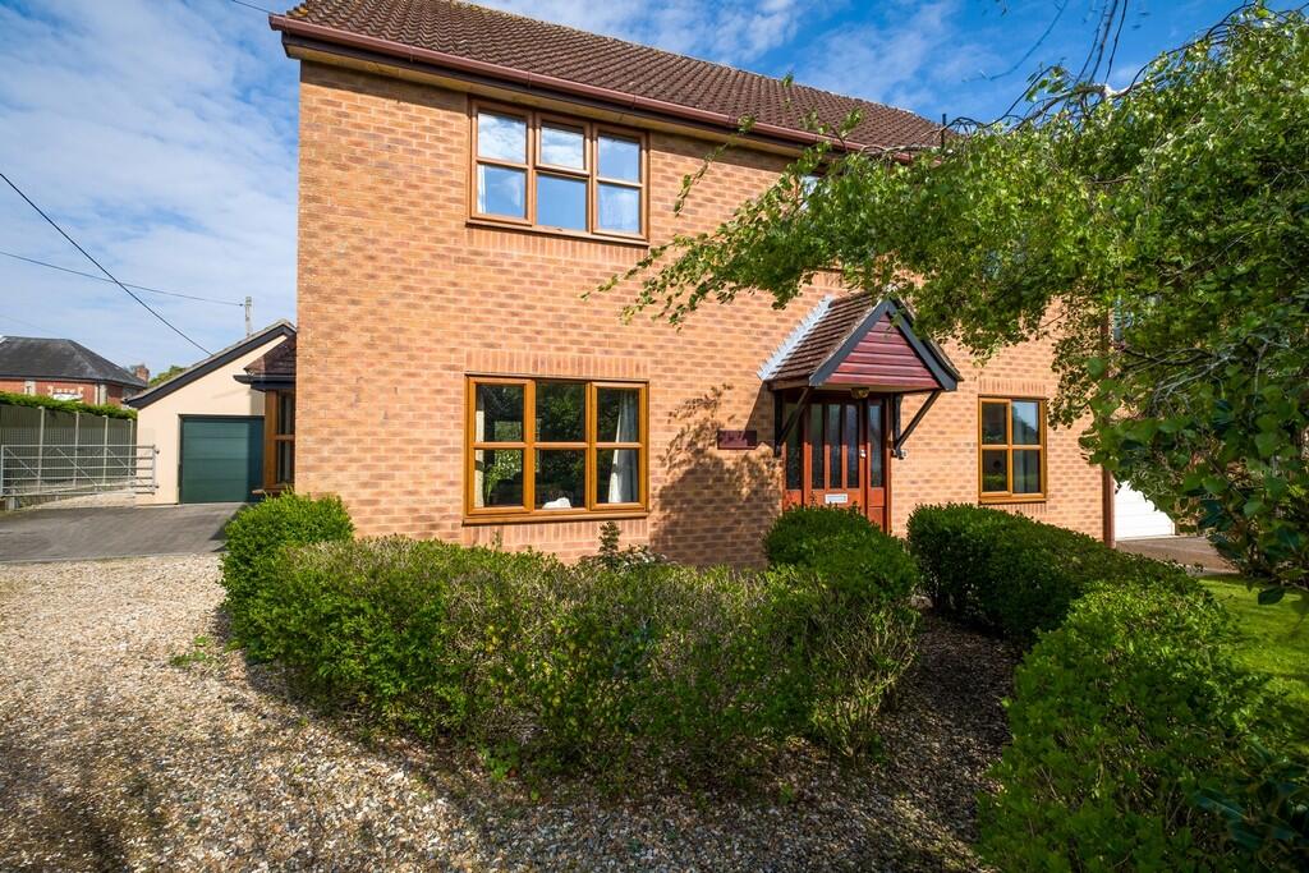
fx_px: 618
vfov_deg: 70.5
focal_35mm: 17
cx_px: 654
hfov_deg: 93.3
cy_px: 436
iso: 160
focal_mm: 11
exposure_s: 1/1000
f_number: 11
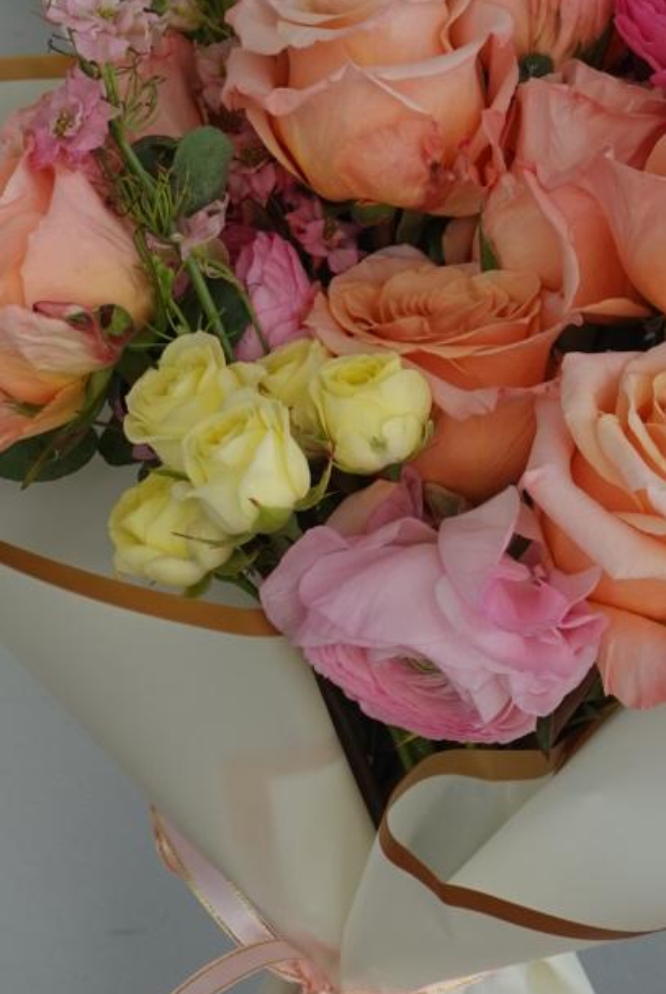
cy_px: 448
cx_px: 465
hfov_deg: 16.1
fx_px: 2352
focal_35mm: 85
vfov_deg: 23.9
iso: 125
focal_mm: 12.01
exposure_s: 1/320
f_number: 3.5
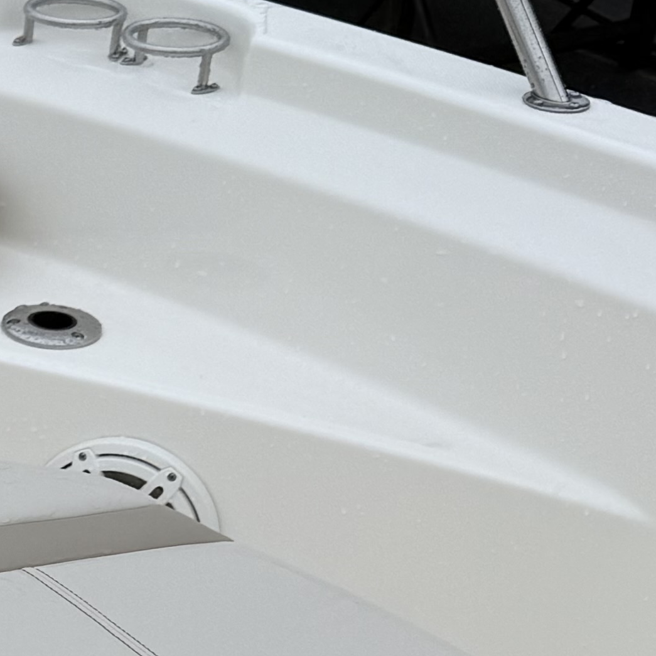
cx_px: -540
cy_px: 817
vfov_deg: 14.5
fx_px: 2487
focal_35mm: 116
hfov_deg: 13.4
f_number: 1.78
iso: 80
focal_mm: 6.76
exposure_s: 1/2907
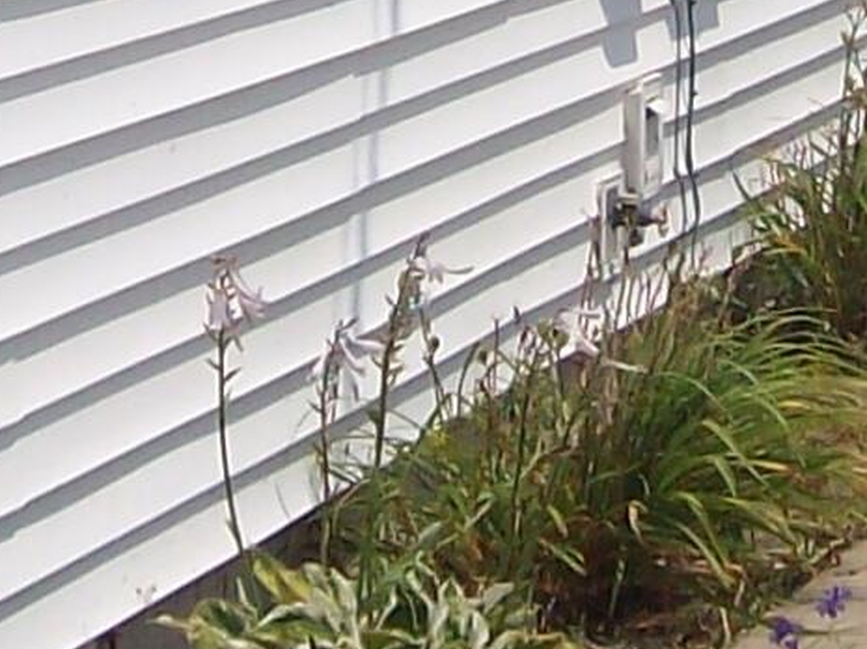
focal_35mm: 226
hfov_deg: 8.8
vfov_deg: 6.5
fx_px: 5656
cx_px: 352
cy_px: -433
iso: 80
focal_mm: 5.8
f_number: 7.2
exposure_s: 1/449
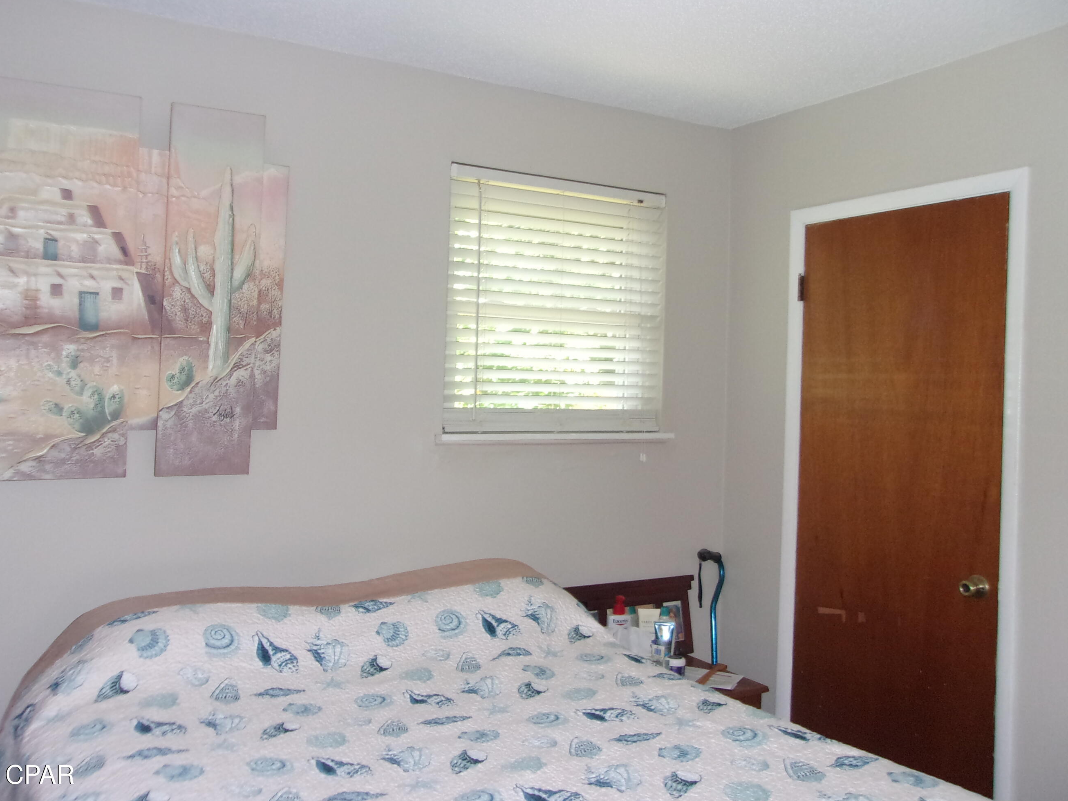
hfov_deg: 58.3
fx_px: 956
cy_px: 357
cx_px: 533
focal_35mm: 31
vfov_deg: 45.4
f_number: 3
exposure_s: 1/34
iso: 200
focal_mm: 4.9
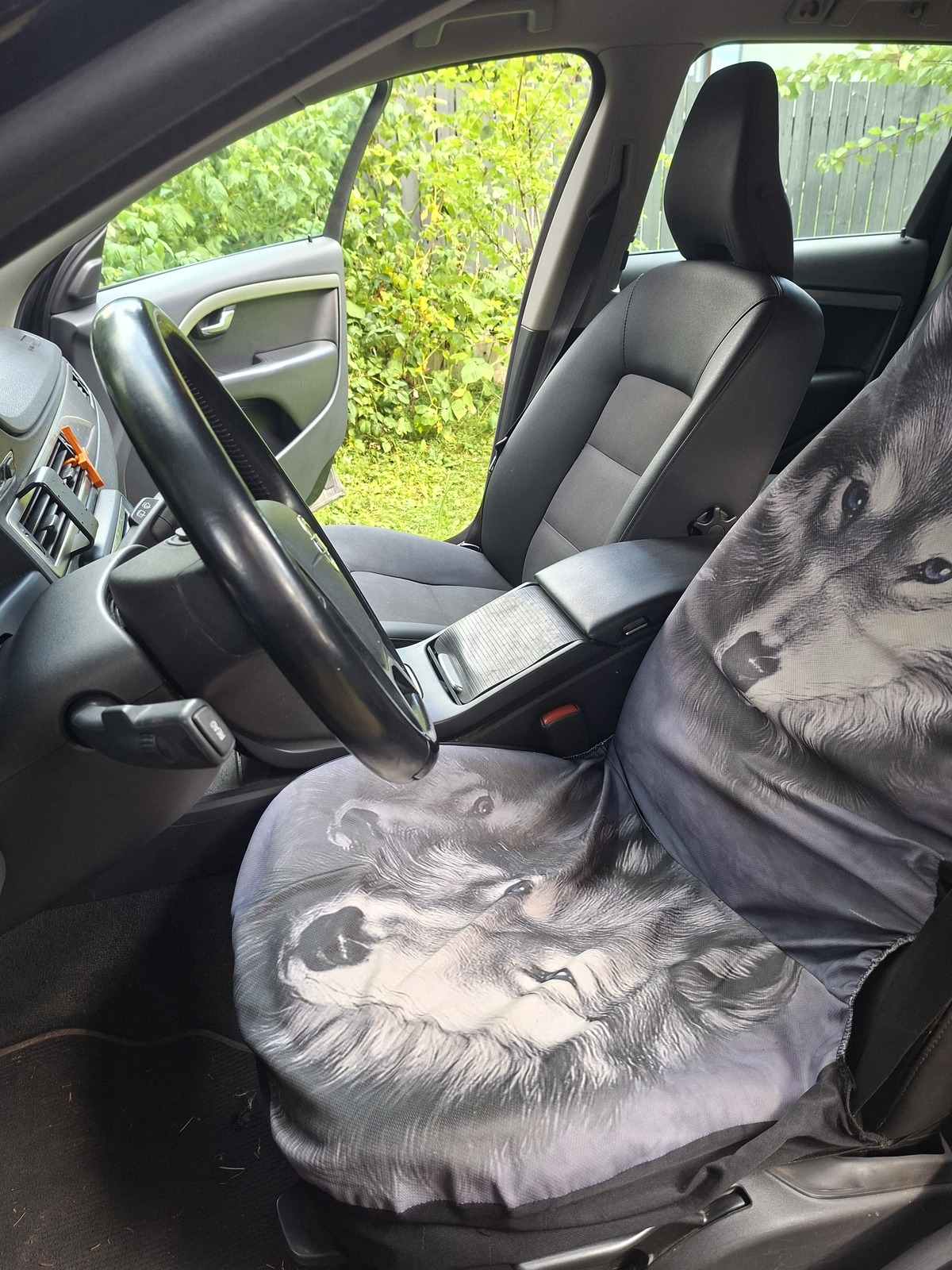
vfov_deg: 73.9
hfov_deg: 58.9
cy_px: 635
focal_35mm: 23
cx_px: 476
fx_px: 843
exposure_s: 1/100
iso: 125
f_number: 1.8
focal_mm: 5.54
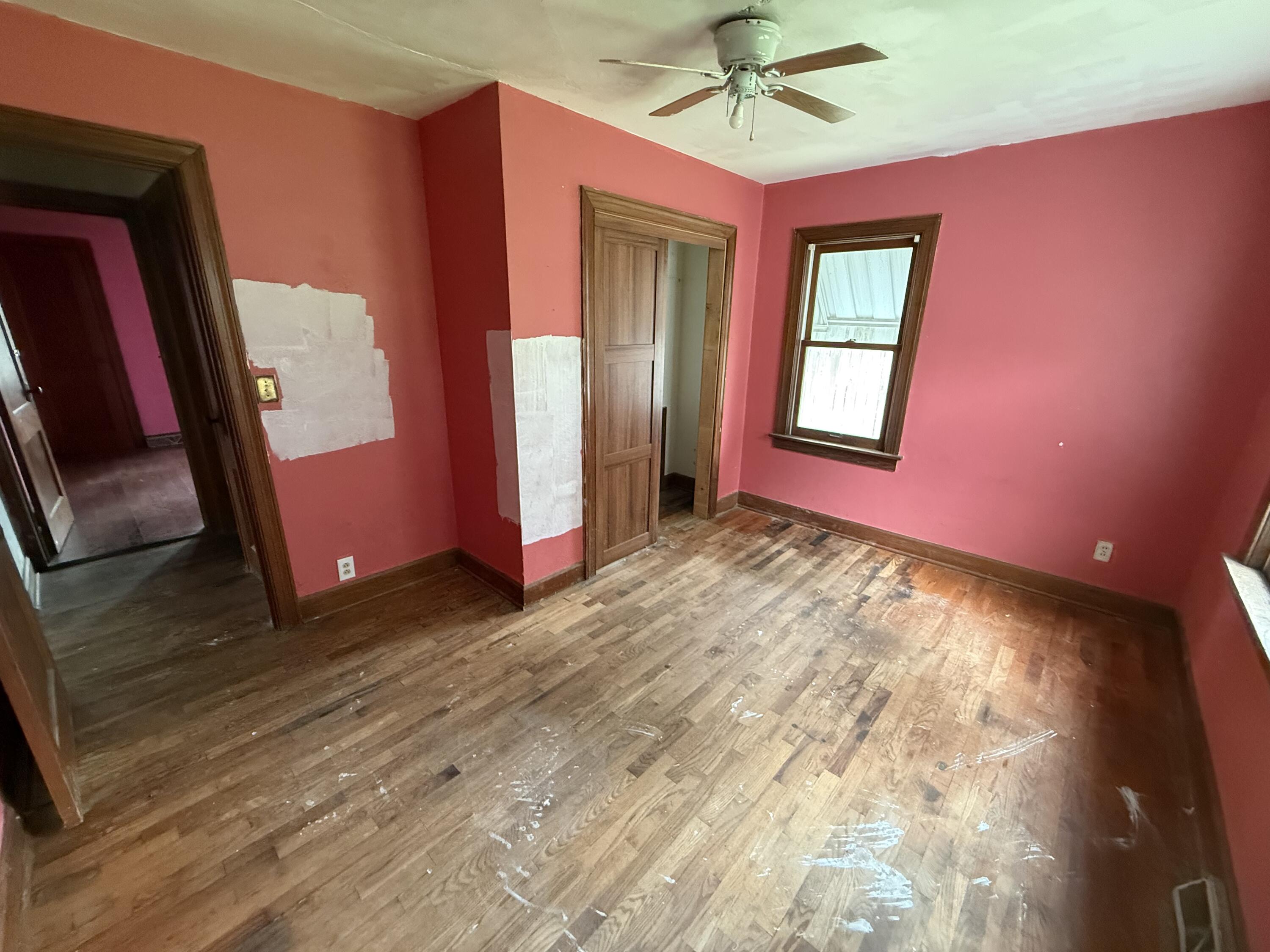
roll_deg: -1.2
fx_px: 514
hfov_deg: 102.1
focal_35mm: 14
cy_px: 476
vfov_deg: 85.7
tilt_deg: -16.8
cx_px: 635
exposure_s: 1/60
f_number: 2.2
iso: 640
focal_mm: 2.22
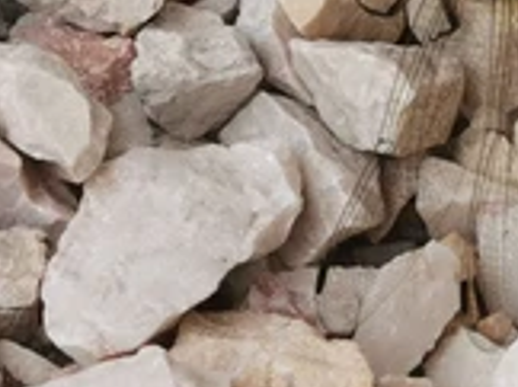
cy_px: 16
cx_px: 652
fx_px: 4677
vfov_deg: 4.7
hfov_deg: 6.3
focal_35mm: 313
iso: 50
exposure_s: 1/2141
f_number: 1.6
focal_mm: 5.56
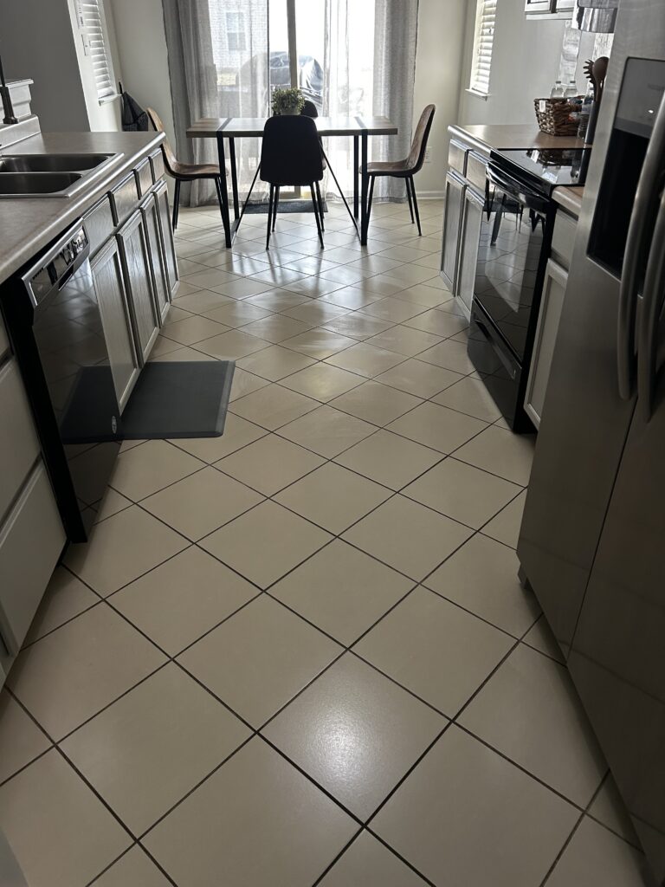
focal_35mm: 26
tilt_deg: -31.1
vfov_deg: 67.3
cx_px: 332
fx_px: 666
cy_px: 444
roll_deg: -0.1
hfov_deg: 53.1
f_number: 1.5
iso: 160
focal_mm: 5.7
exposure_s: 1/60
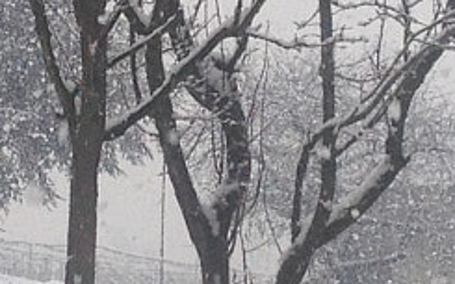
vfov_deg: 5.8
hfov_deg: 9.2
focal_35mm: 228
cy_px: 69
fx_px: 2827
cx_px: 124
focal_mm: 4.12
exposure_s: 1/188
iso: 50
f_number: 2.4
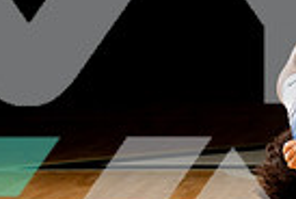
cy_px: -6
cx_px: 386
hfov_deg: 7.8
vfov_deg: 5.3
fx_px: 2134
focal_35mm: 259
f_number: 4.5
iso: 100
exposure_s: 1/250
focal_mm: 45
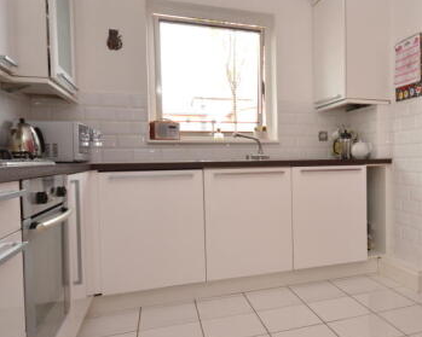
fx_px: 380
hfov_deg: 55.2
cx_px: 318
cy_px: 174
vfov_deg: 47.9
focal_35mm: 30
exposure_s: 1/60
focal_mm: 11.5
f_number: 5.6
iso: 400
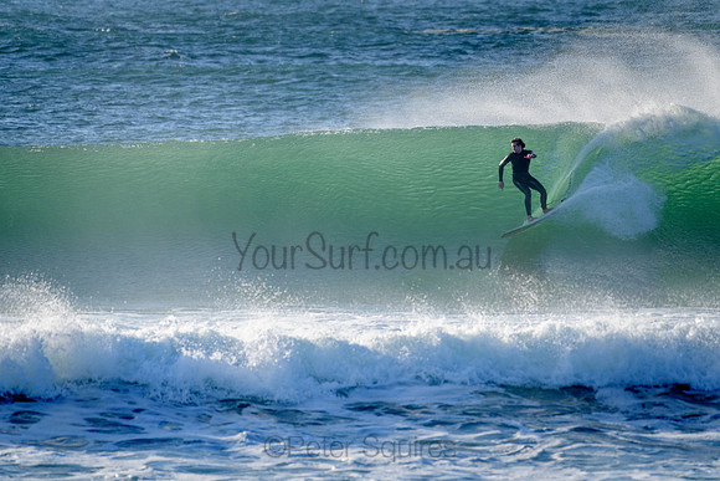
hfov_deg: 3.2
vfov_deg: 2.1
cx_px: 451
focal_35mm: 648
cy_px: 169
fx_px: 12972
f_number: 5.6
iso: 160
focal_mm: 500
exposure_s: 1/1250
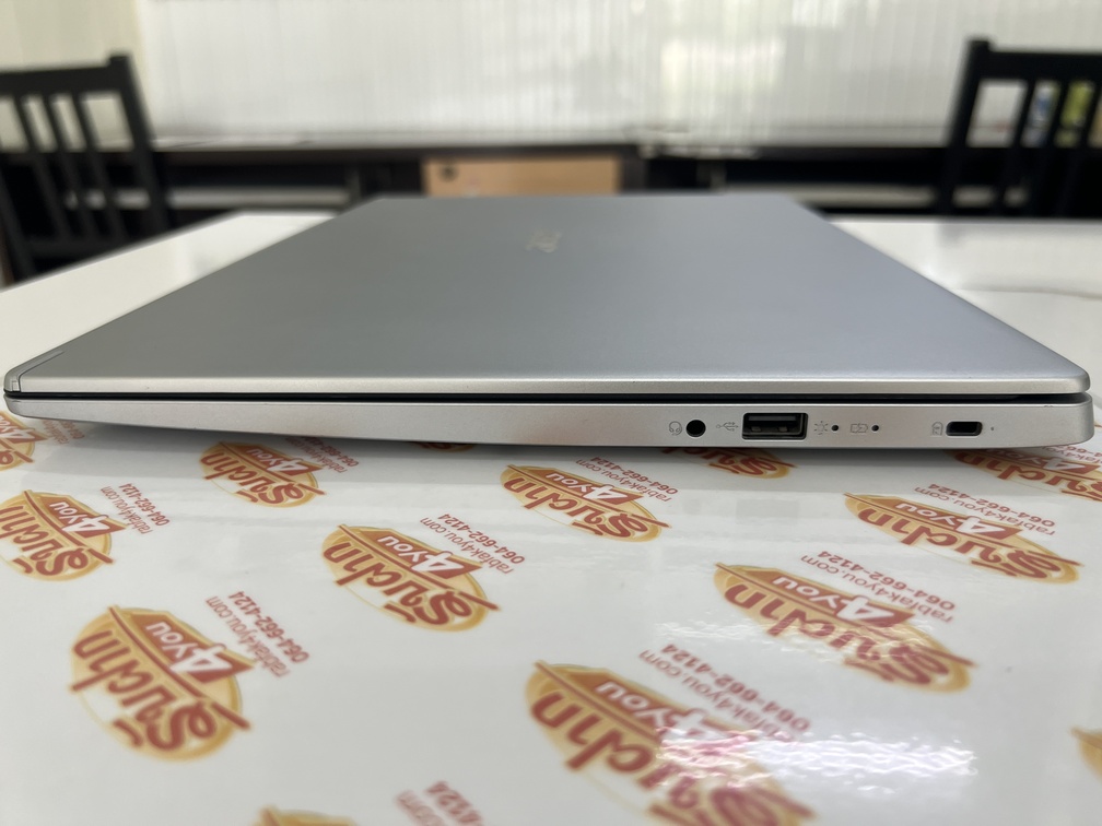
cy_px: 413
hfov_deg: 67.3
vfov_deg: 53.1
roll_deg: +0.8
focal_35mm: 26
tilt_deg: -19.9
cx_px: 551
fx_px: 828
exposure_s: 1/100
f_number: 1.5
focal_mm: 5.7
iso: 125
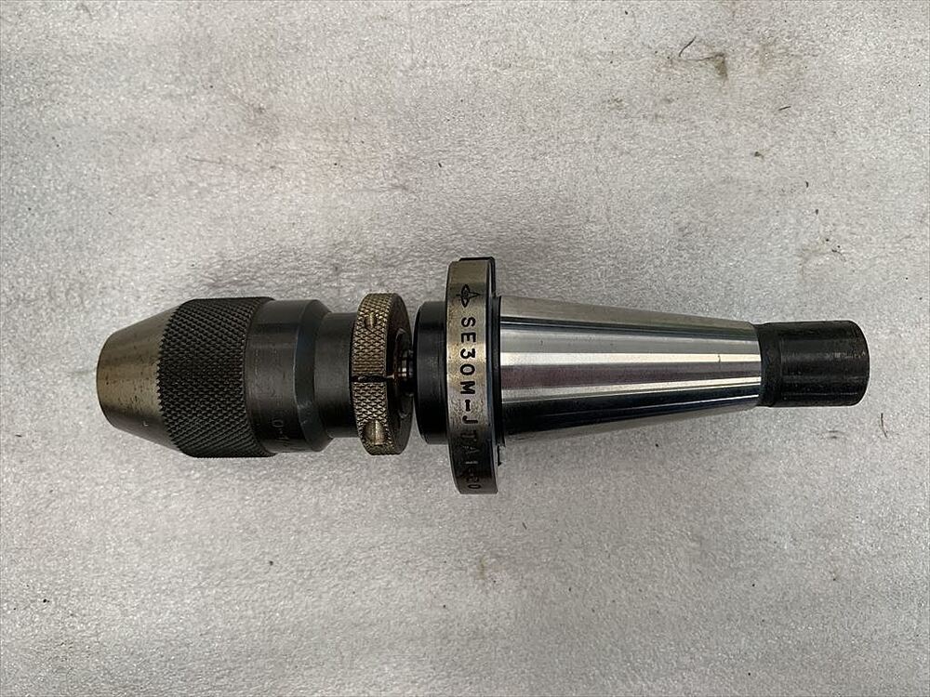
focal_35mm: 26
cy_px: 348
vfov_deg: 53.1
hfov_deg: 67.3
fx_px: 699
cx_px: 465
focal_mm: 4.25
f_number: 1.8
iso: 100
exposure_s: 1/90
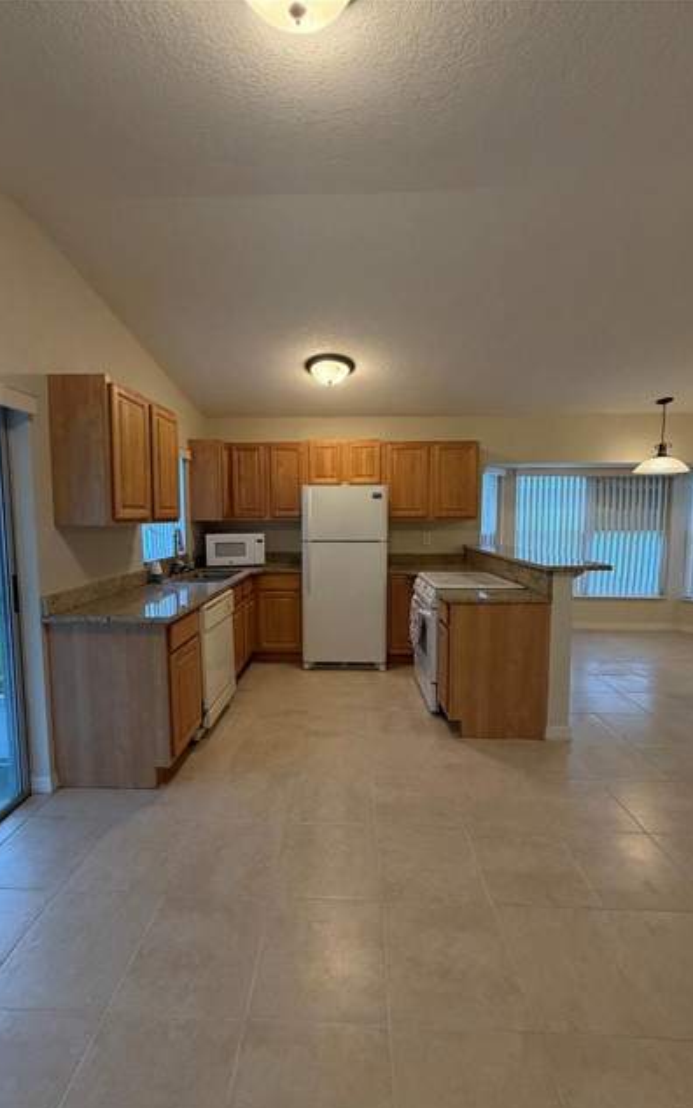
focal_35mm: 15
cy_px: 558
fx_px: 453
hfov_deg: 74.8
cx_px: 336
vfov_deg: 101.4
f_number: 2.2
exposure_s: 1/60
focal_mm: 2.22
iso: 200
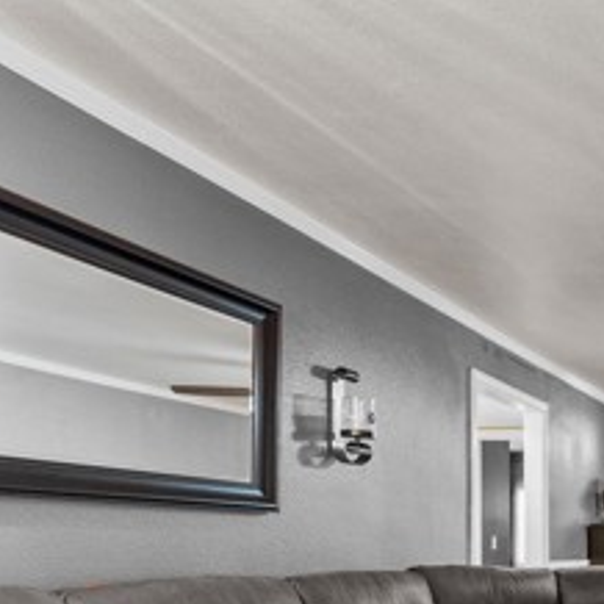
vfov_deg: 39.0
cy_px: 542
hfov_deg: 30.1
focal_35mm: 40
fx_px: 790
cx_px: 840
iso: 640
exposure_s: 1/1.25
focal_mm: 16
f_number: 8
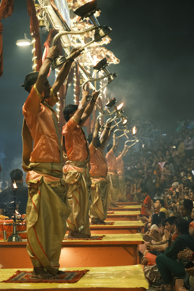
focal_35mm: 105
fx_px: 849
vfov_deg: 19.5
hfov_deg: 13.0
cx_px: 97
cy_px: 146
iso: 2500
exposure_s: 1/105
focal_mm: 70
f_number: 4
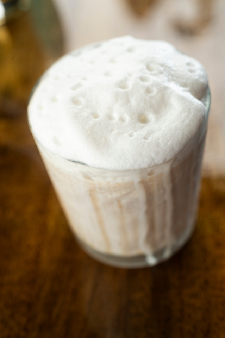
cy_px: 169
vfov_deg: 39.6
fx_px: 469
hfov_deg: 27.0
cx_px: 112
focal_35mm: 50
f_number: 5.6
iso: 400
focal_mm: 50
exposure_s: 1/80
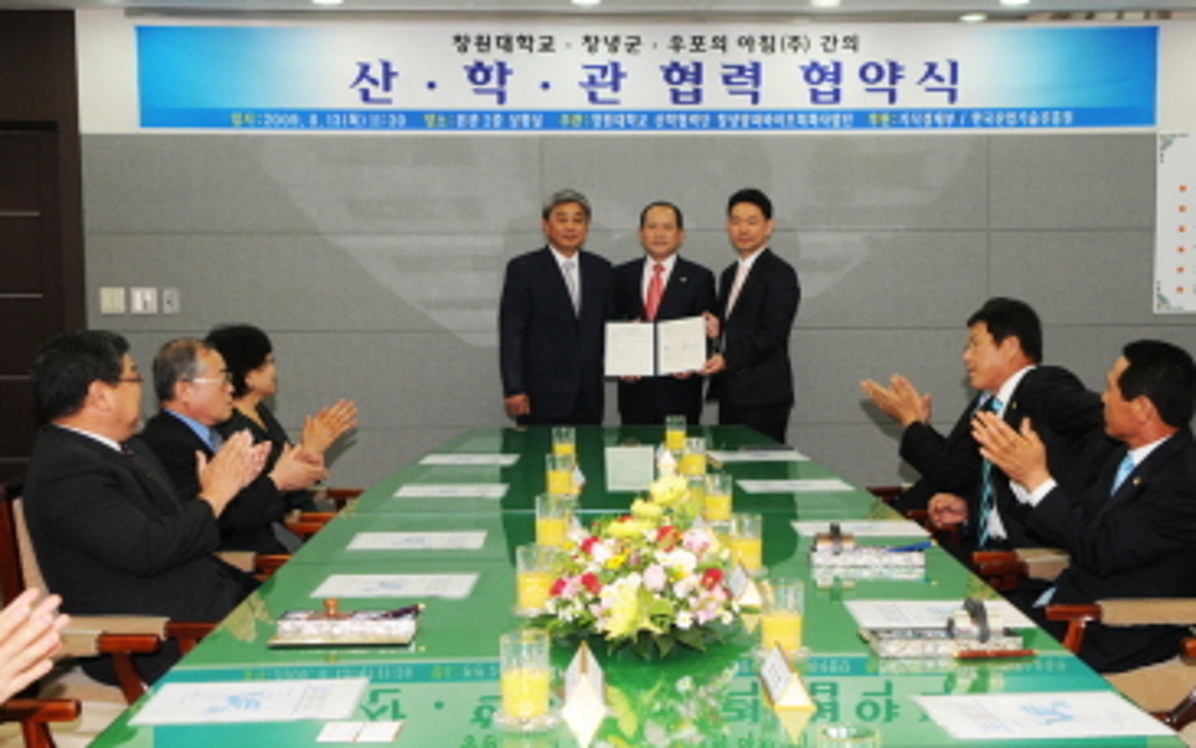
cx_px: 631
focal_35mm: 50
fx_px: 1630
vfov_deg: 25.8
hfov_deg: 40.3
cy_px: 354
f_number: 6.3
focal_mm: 30
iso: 500
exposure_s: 1/60
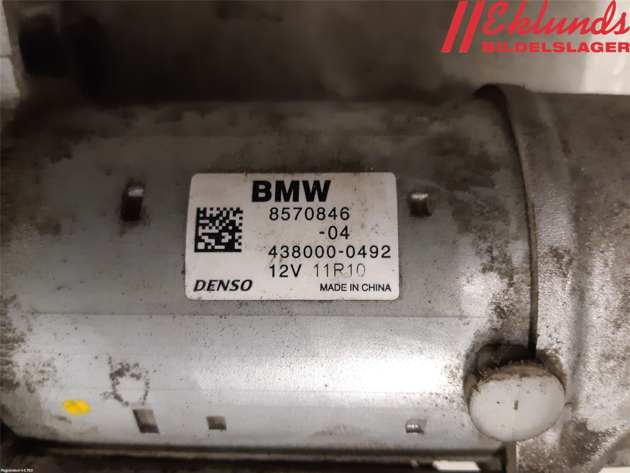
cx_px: 315
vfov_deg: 53.1
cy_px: 236
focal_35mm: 26
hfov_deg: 67.3
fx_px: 473
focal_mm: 3.93
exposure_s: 1/33
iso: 250
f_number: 1.7
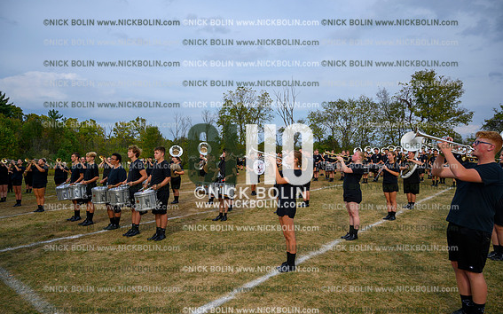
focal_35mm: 25
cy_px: 166
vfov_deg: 49.2
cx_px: 250
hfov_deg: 72.6
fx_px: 343
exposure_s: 1/1600
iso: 200
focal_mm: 24
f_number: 4.5
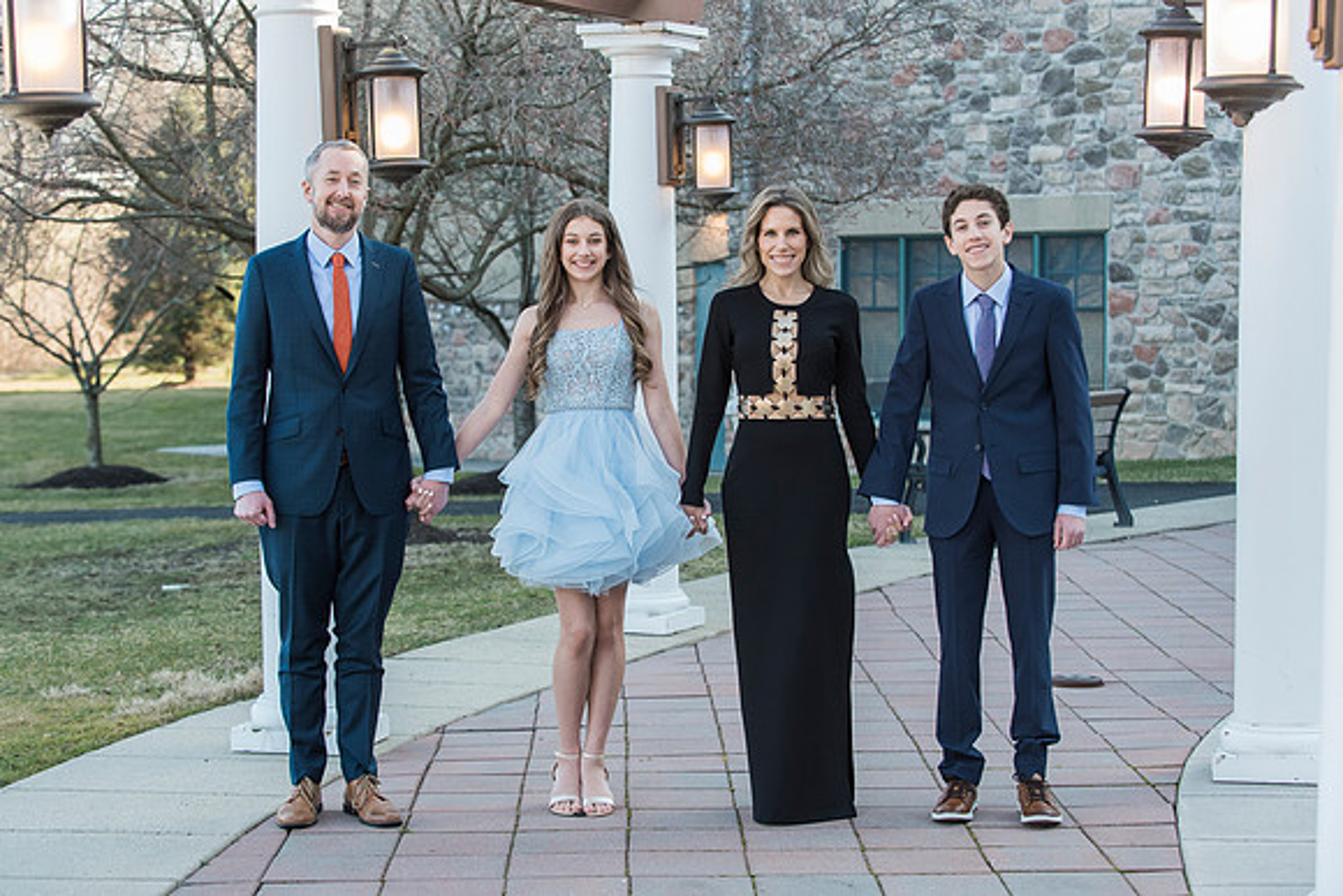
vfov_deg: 18.4
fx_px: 2765
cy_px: 433
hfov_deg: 27.3
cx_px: 640
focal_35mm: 74
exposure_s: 1/640
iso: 800
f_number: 4
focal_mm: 70
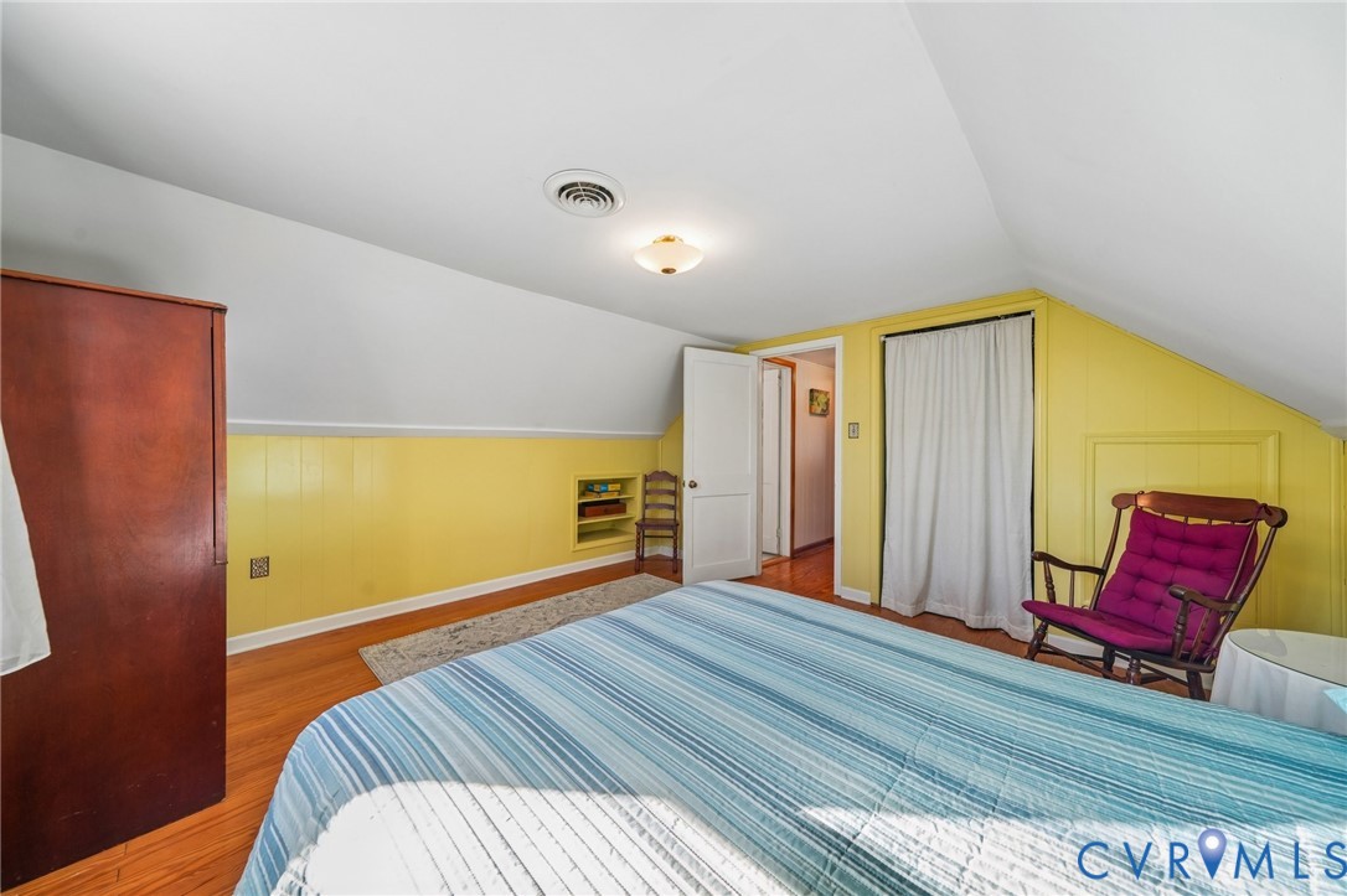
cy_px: 448
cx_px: 674
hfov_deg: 112.6
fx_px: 449
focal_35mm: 12
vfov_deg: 89.9
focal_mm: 12
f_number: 8
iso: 200
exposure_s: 1/13
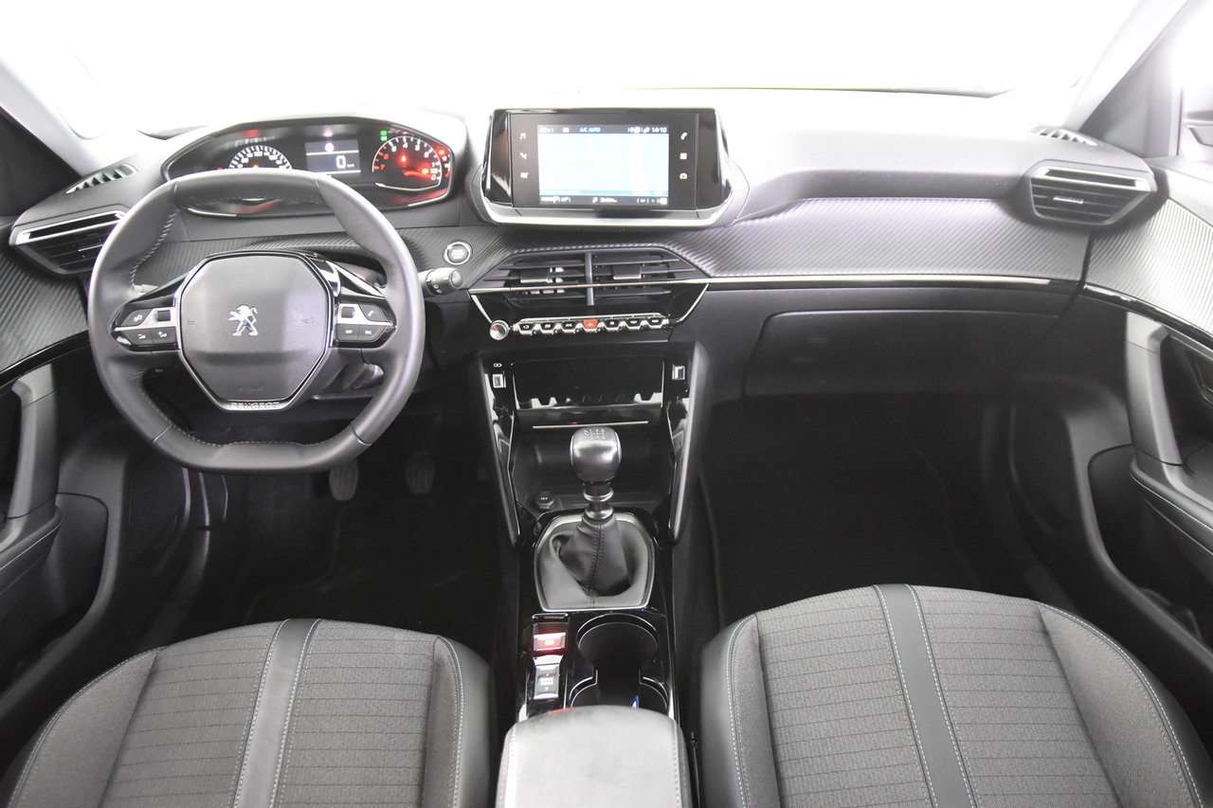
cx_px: 606
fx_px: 859
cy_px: 404
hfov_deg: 70.4
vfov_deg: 50.4
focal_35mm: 26
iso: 7200
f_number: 2.8
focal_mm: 17
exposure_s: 1/25
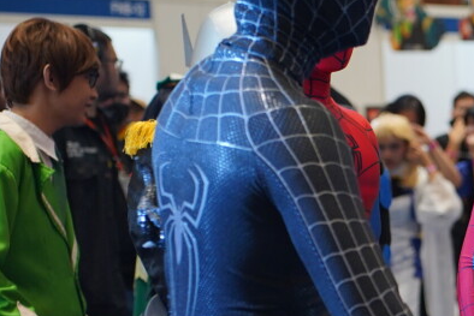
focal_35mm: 213
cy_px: 234
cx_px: 641
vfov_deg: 6.5
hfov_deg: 9.5
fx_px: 2805
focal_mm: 70
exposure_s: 1/125
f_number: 3.2
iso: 800
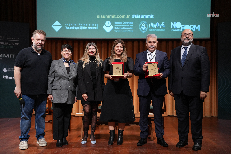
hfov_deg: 44.5
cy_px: 77
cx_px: 116
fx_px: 282
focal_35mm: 44
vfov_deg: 30.5
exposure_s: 1/200
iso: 1250
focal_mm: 44
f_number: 2.8
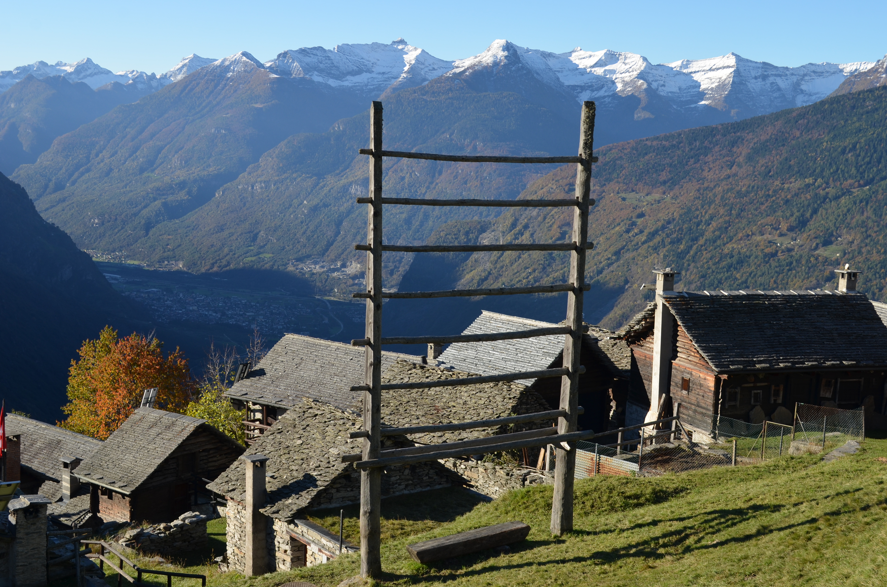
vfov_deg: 26.4
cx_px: 444
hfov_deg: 39.0
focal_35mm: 51
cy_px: 294
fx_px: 1254
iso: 140
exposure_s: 1/250
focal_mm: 34
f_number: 8
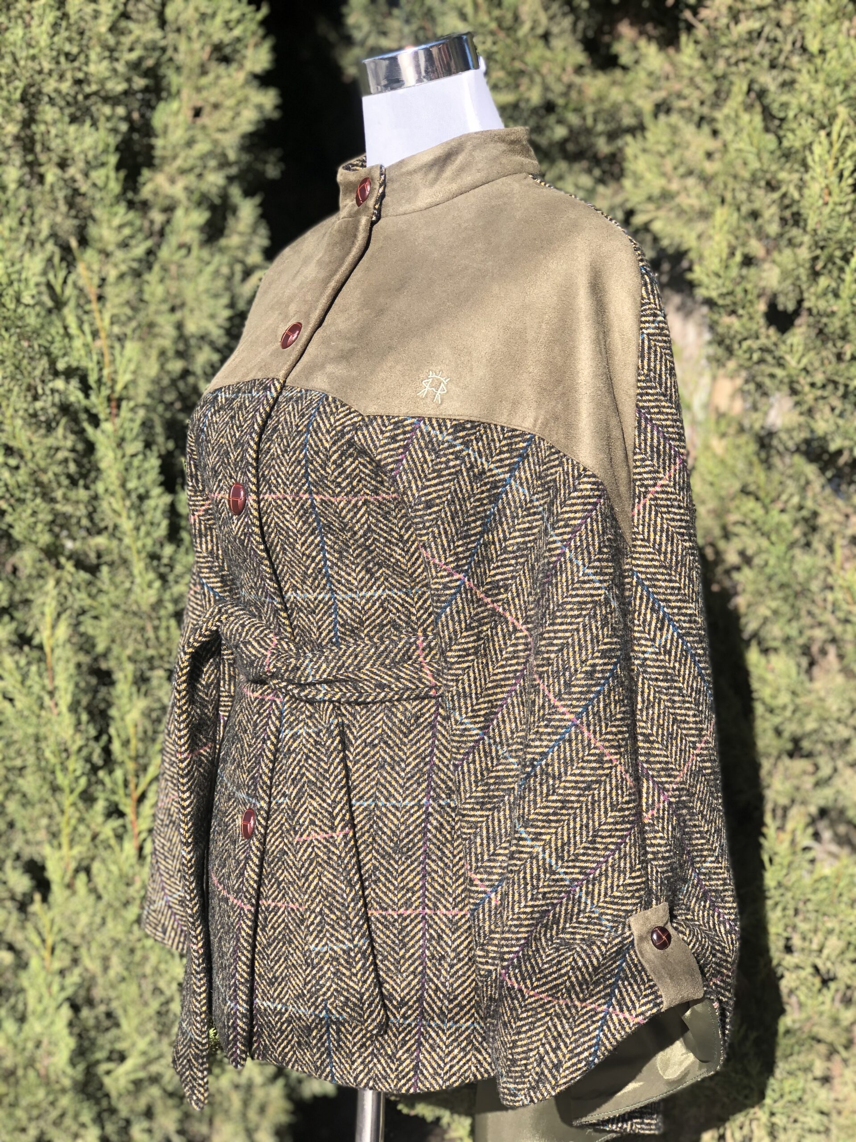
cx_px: 428
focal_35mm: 57
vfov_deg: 33.8
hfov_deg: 25.7
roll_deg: -0.5
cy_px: 571
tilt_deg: -9.8
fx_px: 1879
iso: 20
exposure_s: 1/318
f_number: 2.8
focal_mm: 6.6
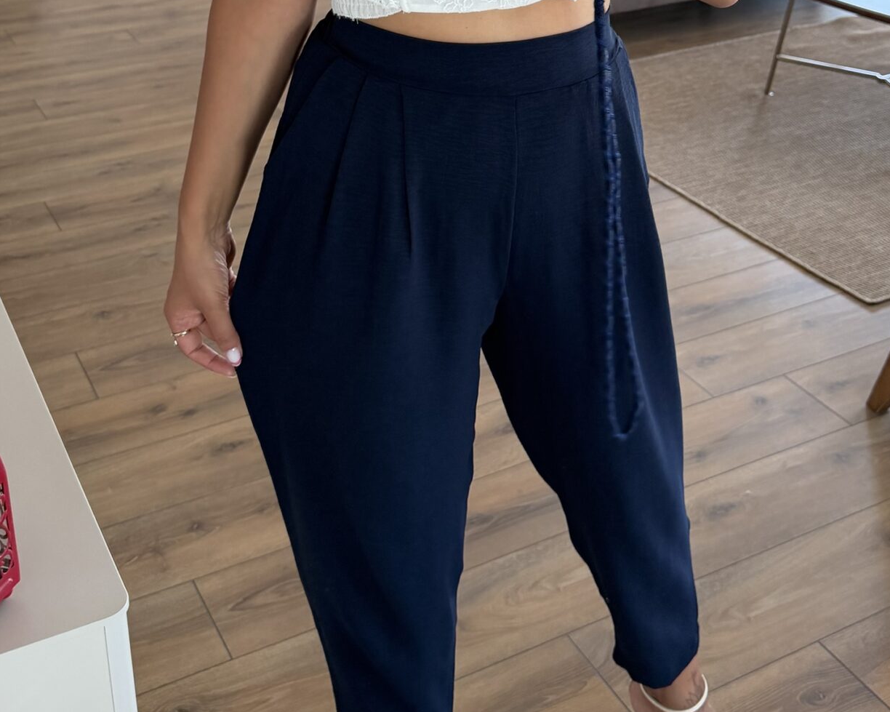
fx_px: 1291
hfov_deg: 38.0
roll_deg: +0.2
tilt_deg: -27.0
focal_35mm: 49
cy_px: 79
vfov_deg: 29.6
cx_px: 510
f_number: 1.78
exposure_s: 1/93
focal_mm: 6.76
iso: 200
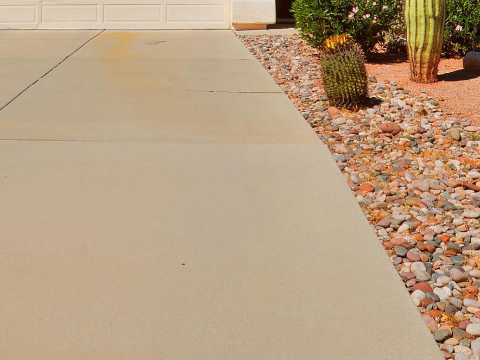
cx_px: 100
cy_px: -80
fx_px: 860
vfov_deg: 21.8
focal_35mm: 62
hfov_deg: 30.5
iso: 100
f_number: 13
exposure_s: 1/200
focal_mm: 19
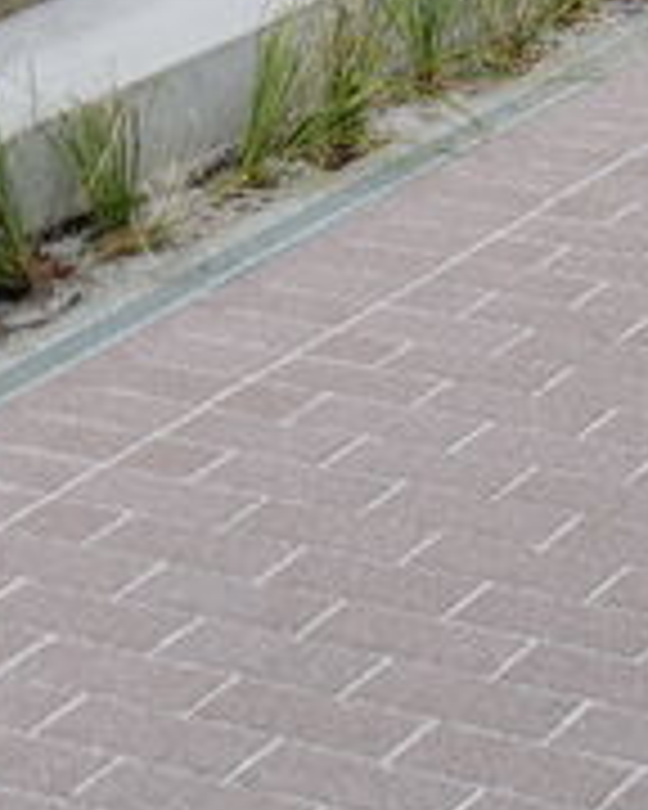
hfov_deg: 8.8
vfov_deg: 10.2
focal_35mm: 175
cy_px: -790
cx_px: 117
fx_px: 4195
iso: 100
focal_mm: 28
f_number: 4.5
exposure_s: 1/400
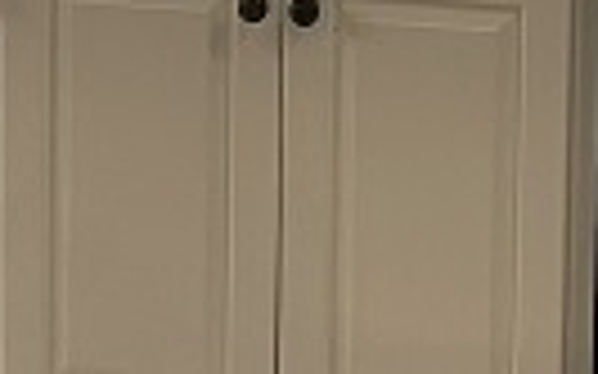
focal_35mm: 166
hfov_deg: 12.5
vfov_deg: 7.5
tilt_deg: -9.8
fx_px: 2704
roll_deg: -1.5
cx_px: 526
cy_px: -473
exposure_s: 1/60
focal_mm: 5.1
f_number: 1.6
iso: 80
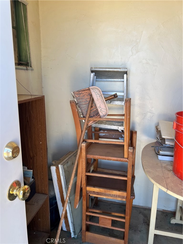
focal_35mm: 26
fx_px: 183
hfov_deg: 53.1
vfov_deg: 67.3
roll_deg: -2.2
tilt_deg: -12.3
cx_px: 92
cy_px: 122
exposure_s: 1/153
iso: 40
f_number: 1.5
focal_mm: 5.7
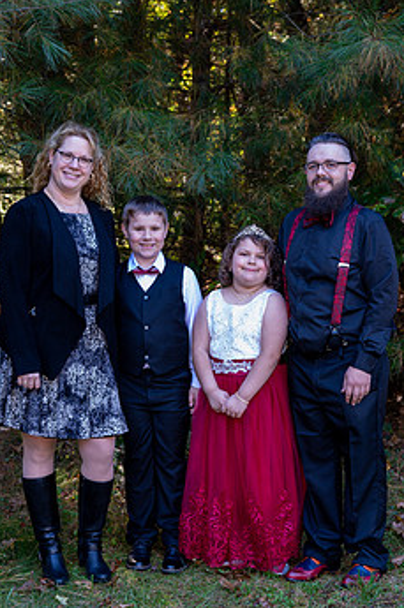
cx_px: 202
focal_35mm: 73
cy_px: 347
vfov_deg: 27.7
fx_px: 1232
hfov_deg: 18.6
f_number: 5.6
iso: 720
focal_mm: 56
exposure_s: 1/60
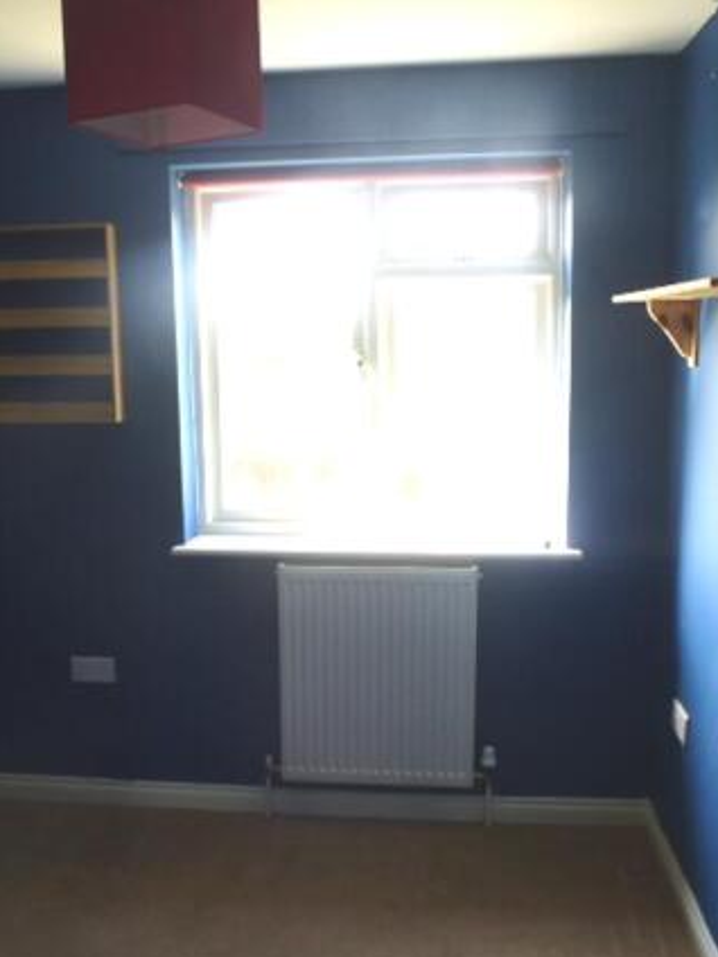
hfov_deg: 42.9
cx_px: 329
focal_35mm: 33
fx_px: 913
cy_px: 489
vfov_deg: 55.3
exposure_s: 1/60
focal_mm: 4.3
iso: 160
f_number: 3.3
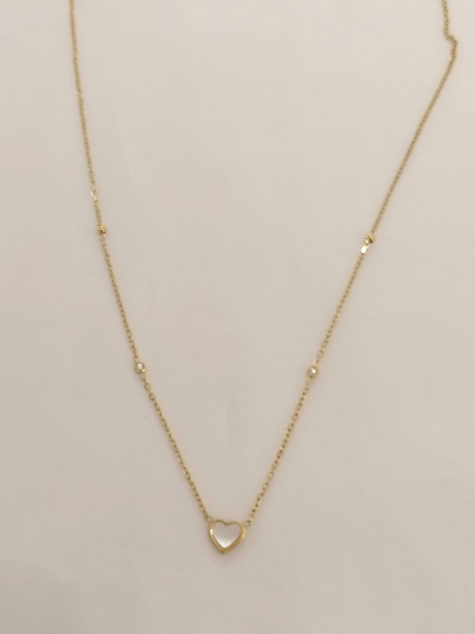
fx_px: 933
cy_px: 317
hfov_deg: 28.6
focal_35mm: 51
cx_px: 238
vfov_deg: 37.5
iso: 80
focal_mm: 4.75
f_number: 1.8
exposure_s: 1/50
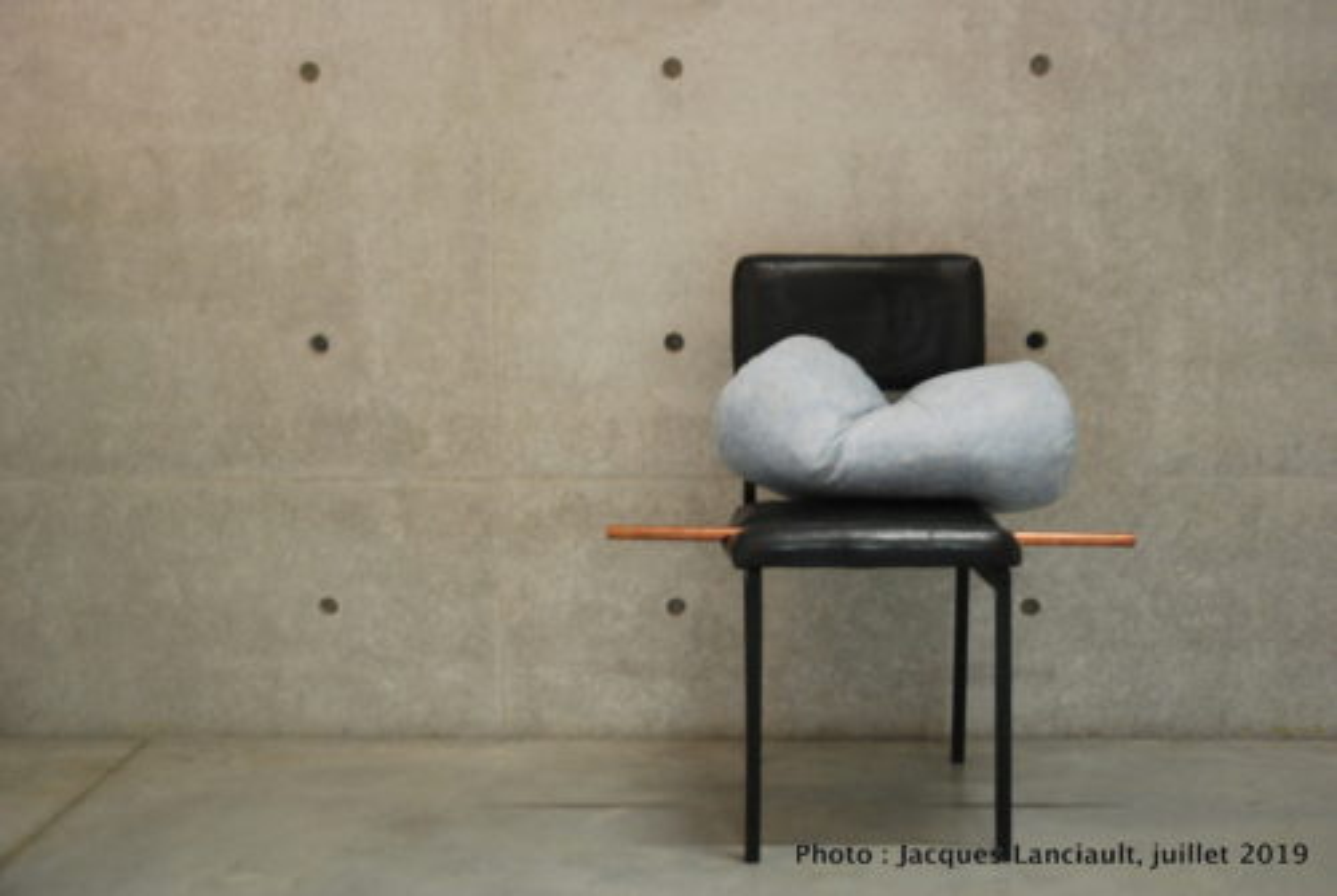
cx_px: 668
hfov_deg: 44.9
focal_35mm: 44
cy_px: 448
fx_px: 1618
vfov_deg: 30.9
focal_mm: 29
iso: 640
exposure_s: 1/6
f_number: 4
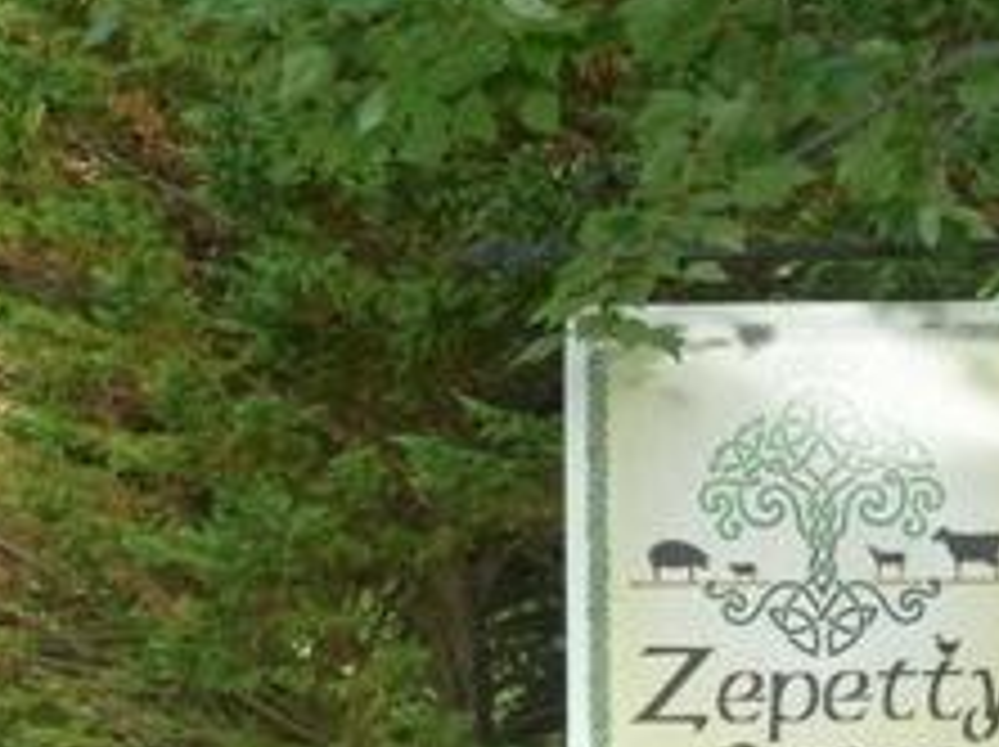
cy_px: 724
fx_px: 3027
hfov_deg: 18.6
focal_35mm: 105
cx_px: 760
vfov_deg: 13.9
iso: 125
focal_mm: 8.5
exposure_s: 1/60
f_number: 3.8
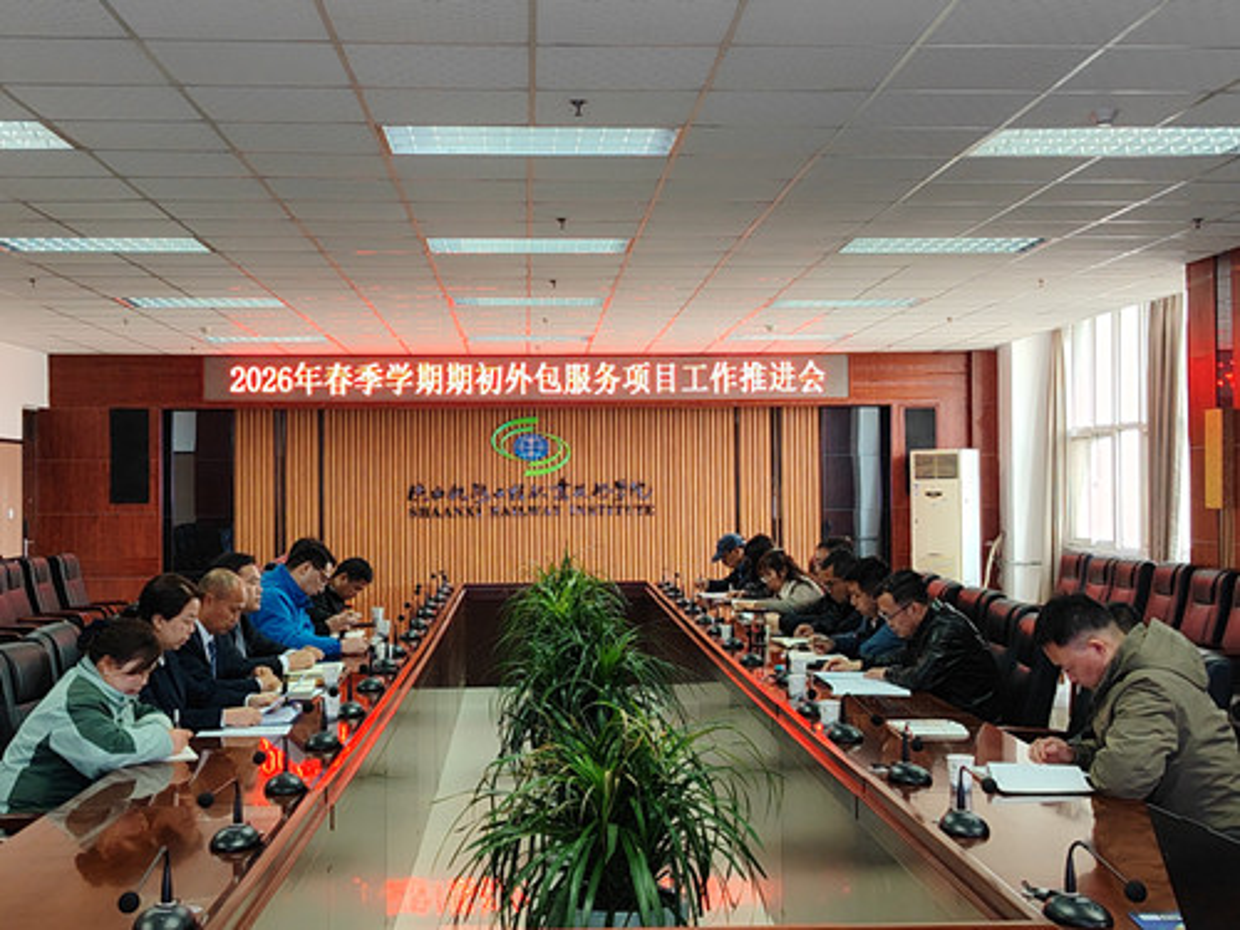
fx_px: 1648
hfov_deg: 41.2
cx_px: 620
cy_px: 465
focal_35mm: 46
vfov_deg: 31.5
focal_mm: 5.25
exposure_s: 1/100
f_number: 16
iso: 320
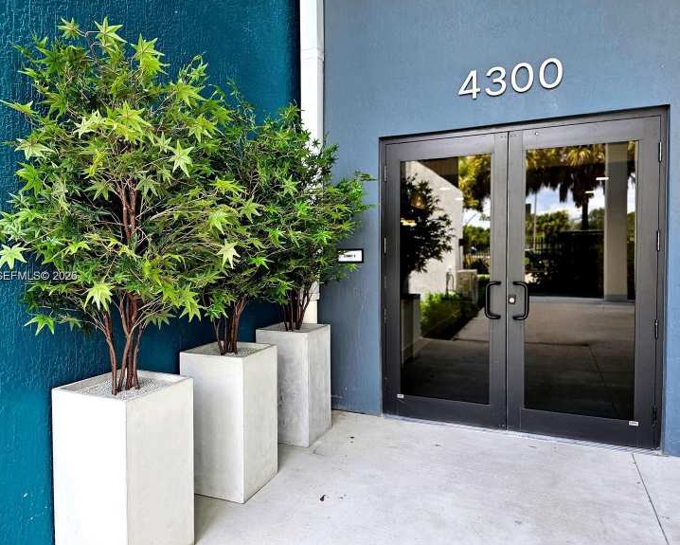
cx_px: 309
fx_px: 503
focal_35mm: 25
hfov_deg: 67.9
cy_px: 277
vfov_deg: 56.8
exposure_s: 1/120
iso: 40
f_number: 1.7
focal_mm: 6.3
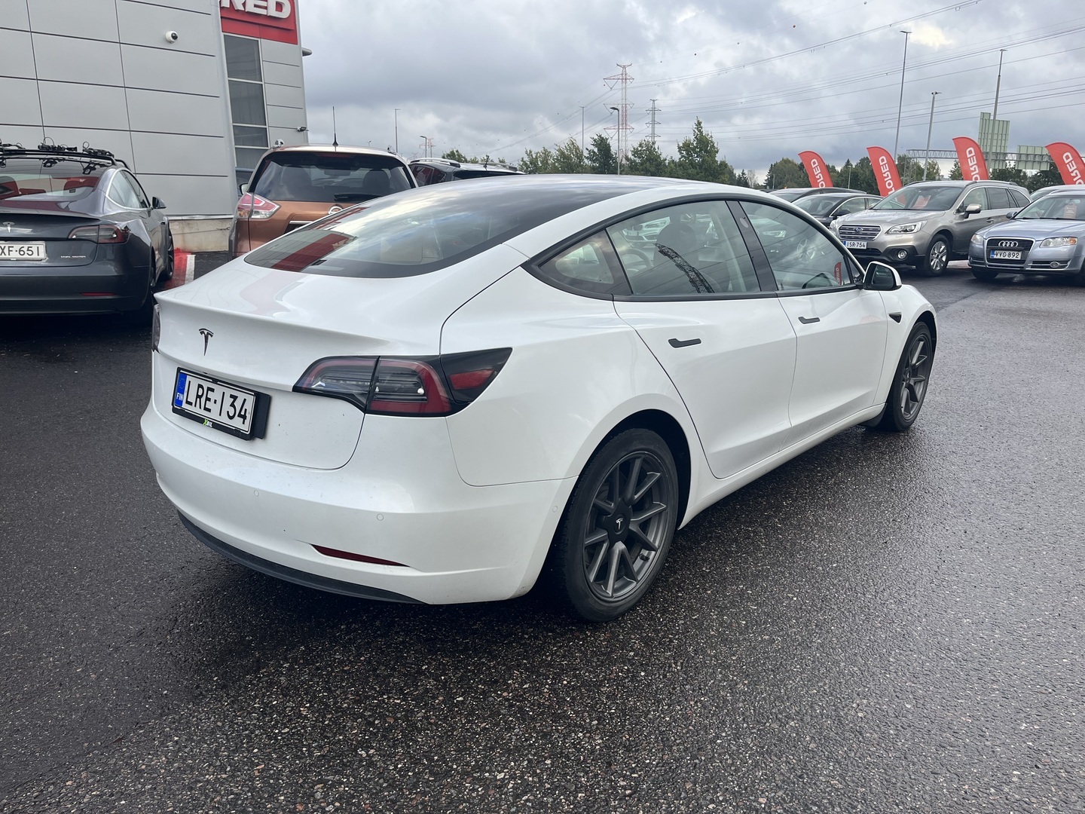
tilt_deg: -14.3
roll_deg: +0.4
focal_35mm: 26
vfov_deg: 53.1
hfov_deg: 67.3
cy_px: 407
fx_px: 815
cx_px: 542
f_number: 1.6
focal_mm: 5.1
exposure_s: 1/833
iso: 50
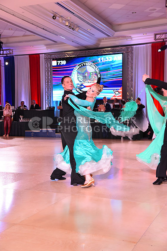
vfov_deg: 41.1
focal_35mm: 48
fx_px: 334
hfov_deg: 28.1
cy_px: 126
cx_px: 84
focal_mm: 48
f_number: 5.6
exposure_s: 1/320
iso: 2500
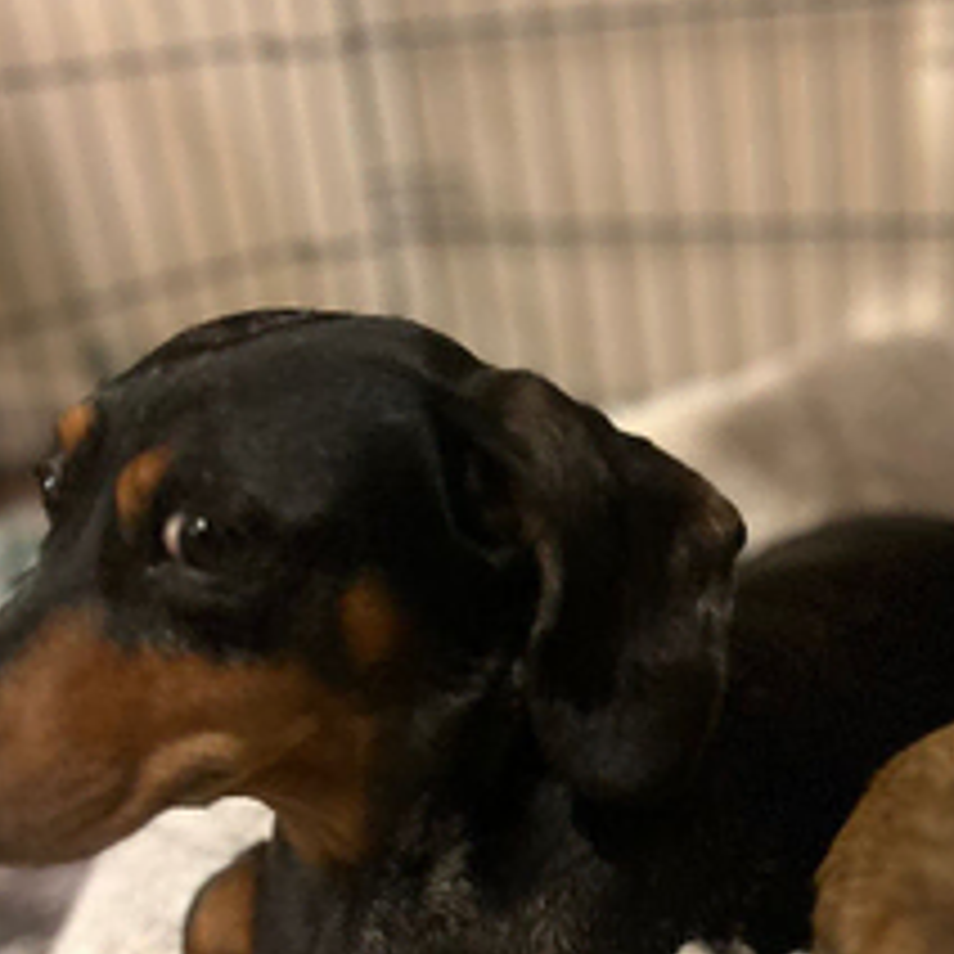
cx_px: 677
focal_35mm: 51
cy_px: 781
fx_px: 1590
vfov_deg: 32.4
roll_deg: +5.6
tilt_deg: -27.8
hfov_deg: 32.9
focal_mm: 5.7
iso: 640
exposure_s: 1/34
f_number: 1.5
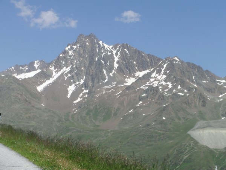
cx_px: 113
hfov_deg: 23.6
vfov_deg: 17.8
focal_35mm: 83
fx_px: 542
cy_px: 85
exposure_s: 1/250
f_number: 9.9
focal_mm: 14.35
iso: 100
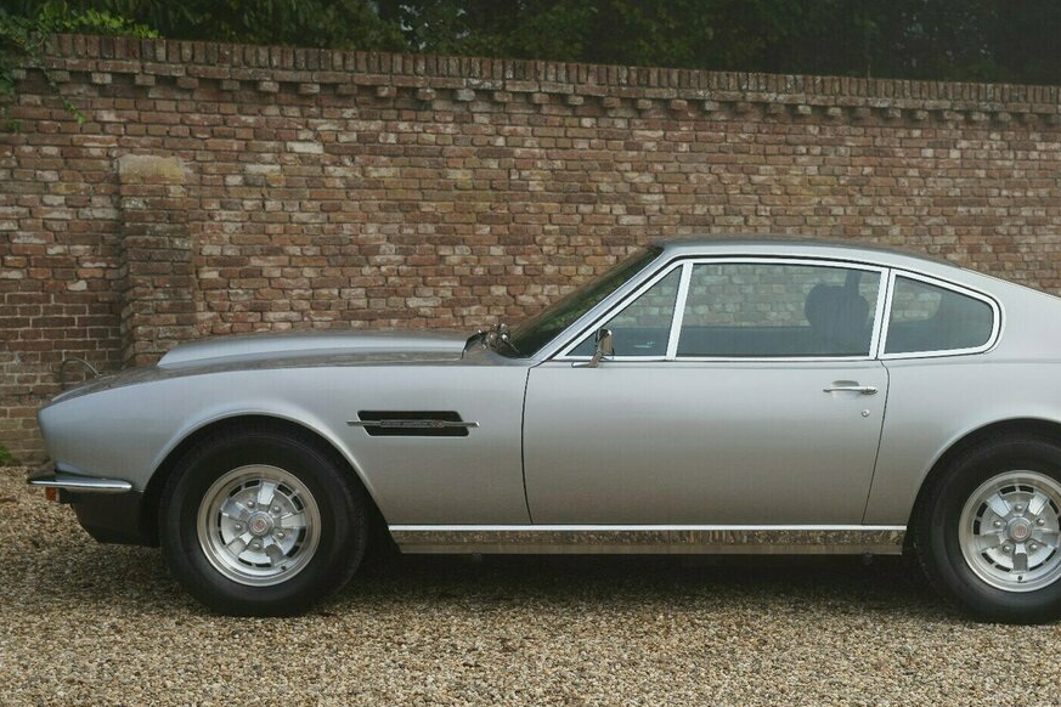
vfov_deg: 20.6
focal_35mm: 66
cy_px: 409
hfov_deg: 30.3
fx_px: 1945
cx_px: 685
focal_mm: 48
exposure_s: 1/50
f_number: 5.6
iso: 125
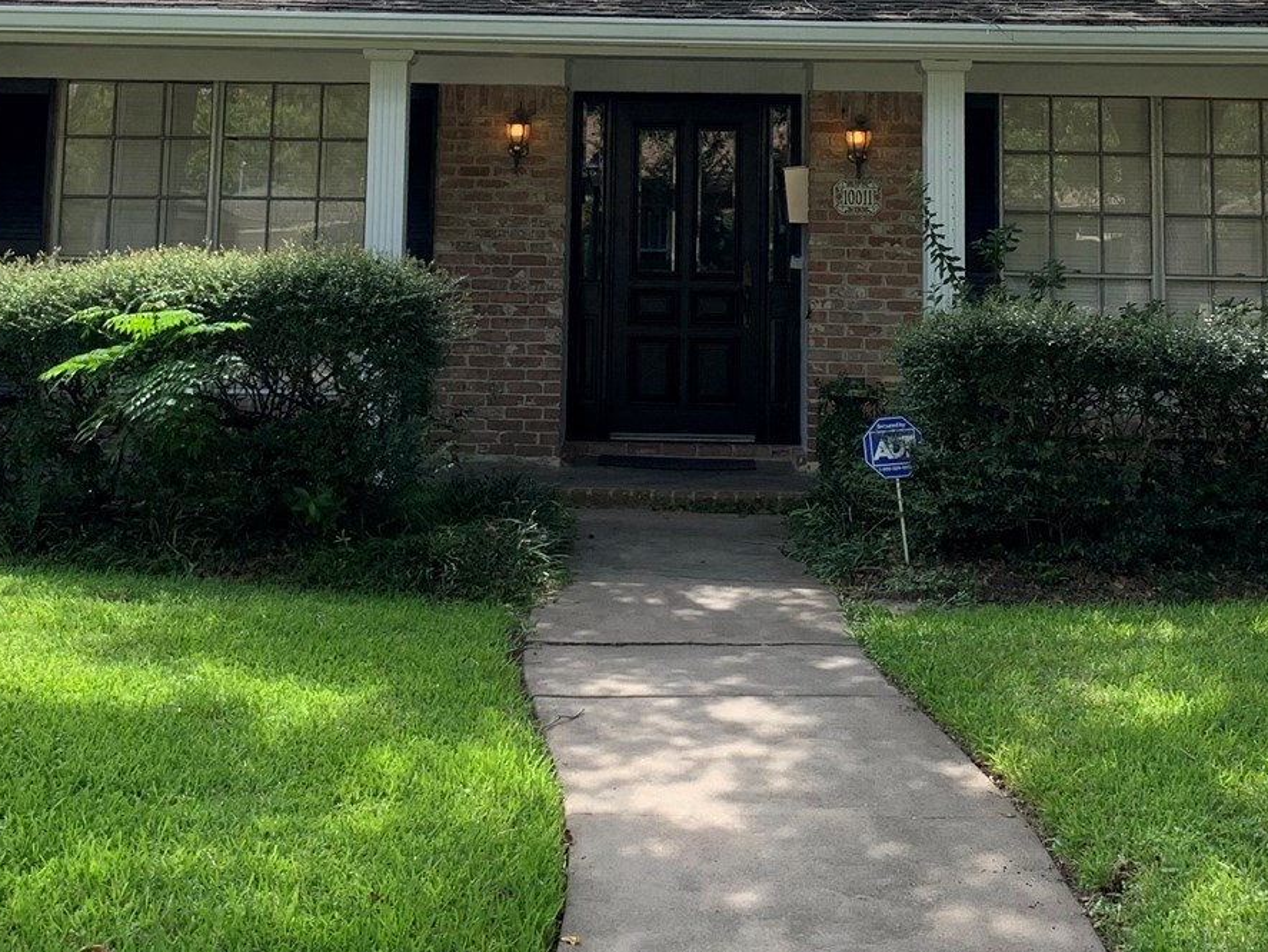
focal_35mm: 60
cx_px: 665
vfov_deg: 23.5
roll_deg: -0.8
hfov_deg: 32.2
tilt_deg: +7.3
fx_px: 2199
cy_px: 13
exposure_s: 1/696
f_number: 1.8
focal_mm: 4.25
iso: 25
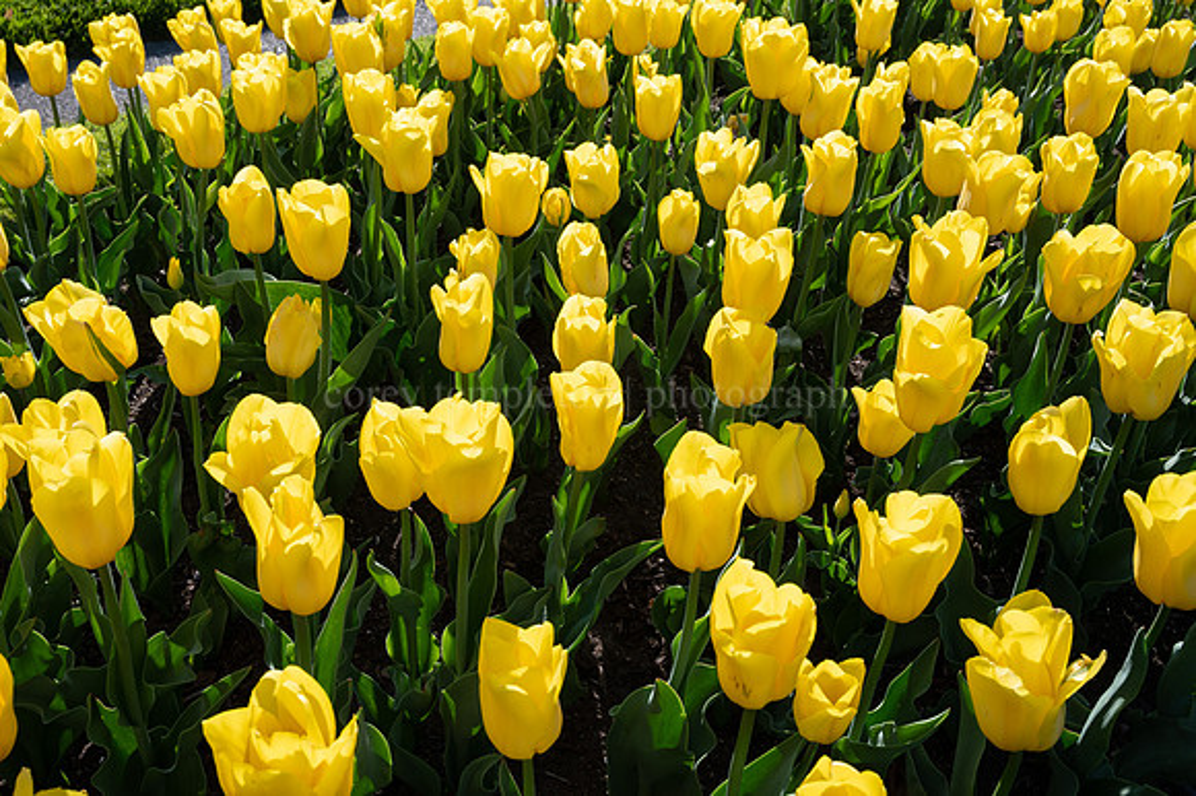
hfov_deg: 54.5
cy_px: 398
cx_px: 598
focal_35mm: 35
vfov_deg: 37.8
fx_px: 1162
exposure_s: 1/125
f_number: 11
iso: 125
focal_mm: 35
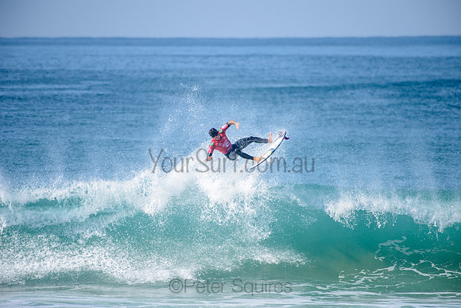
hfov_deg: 4.1
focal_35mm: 500
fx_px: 6404
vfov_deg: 2.8
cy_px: 154
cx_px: 230
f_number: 5.6
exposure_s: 1/2500
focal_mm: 500
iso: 250
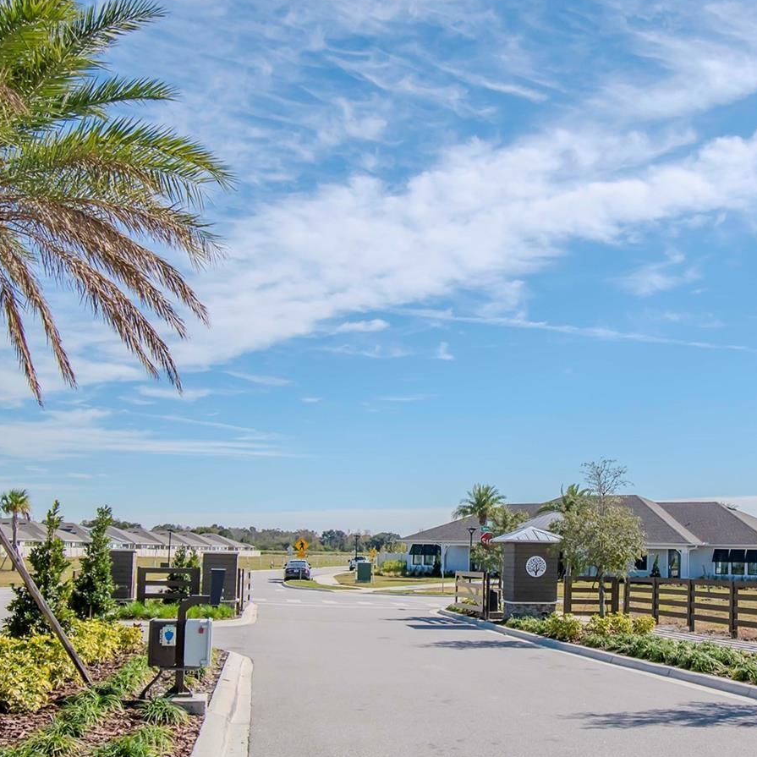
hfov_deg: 40.0
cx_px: 552
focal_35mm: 41
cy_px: 431
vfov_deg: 40.8
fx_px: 1014
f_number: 6.3
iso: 640
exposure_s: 1/4000
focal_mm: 18
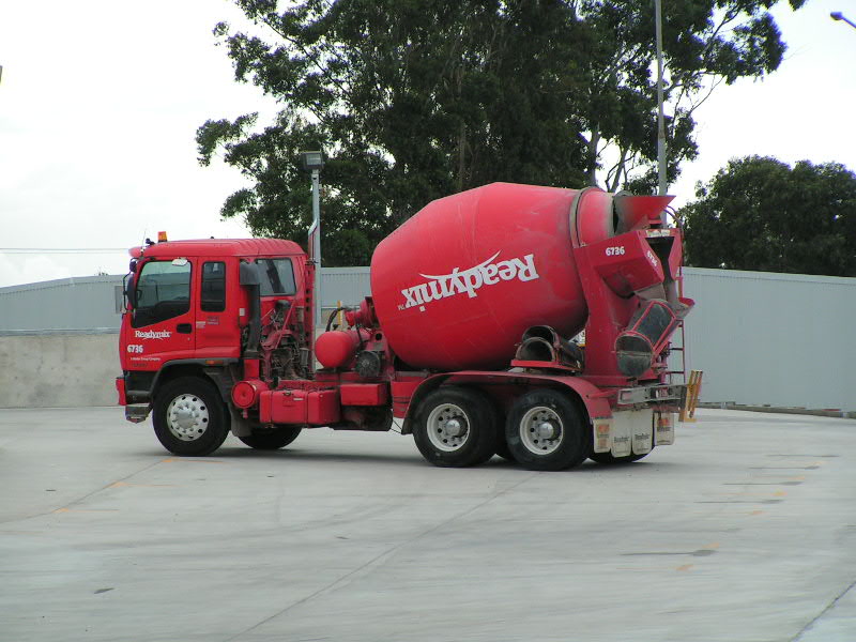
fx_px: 6701
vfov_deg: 5.5
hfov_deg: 7.3
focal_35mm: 271
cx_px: 428
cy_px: 321
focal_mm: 41.4
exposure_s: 1/400
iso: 50
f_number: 5
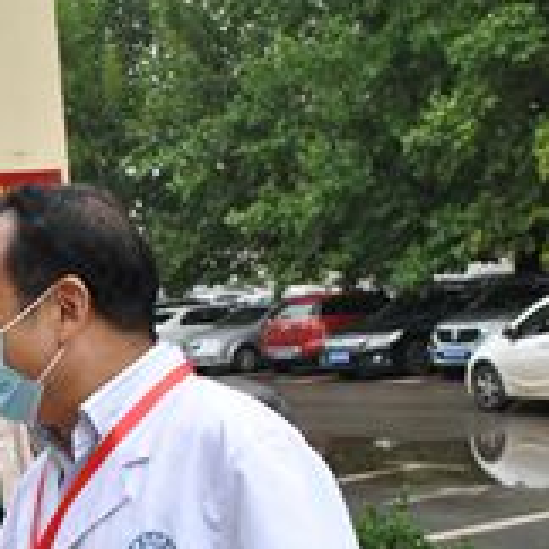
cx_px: -88
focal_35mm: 71
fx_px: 1274
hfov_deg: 22.6
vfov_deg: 24.0
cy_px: 419
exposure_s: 1/125
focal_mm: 18
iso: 200
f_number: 5.6
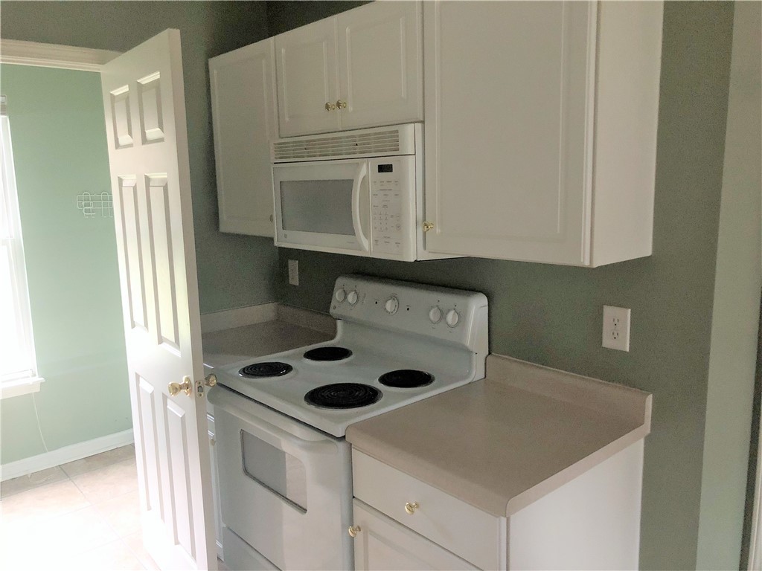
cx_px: 381
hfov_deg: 61.7
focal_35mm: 29
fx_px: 638
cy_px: 286
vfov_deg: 48.2
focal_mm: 3.99
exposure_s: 1/4
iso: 125
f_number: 1.8
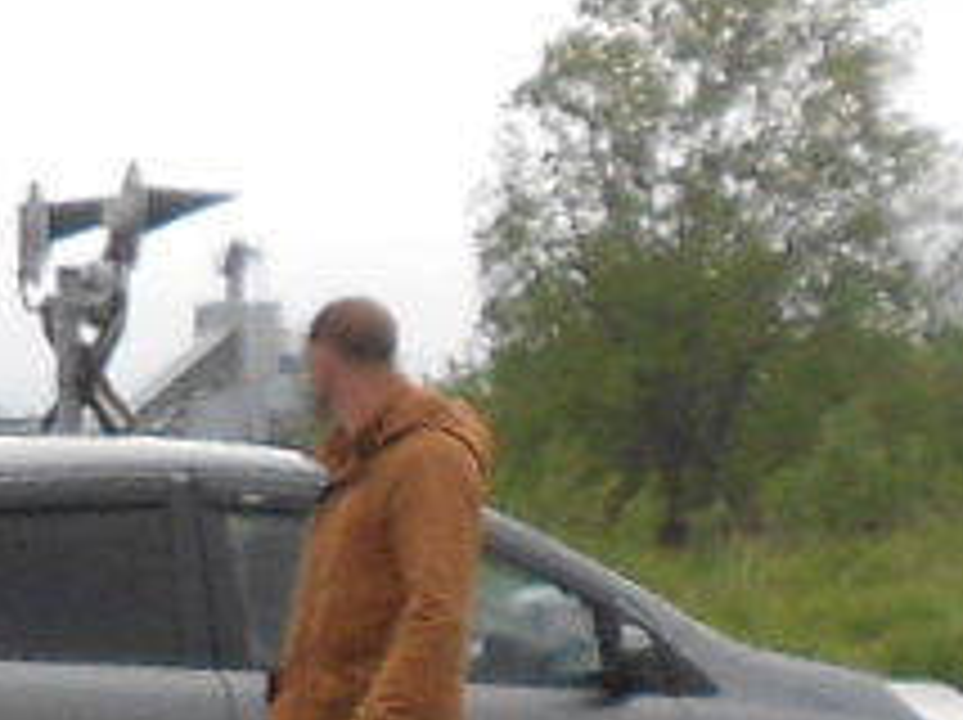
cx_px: -1845
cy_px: 1274
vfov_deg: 6.7
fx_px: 6030
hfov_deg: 8.0
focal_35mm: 217
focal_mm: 5.3
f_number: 3.4
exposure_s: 1/640
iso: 80
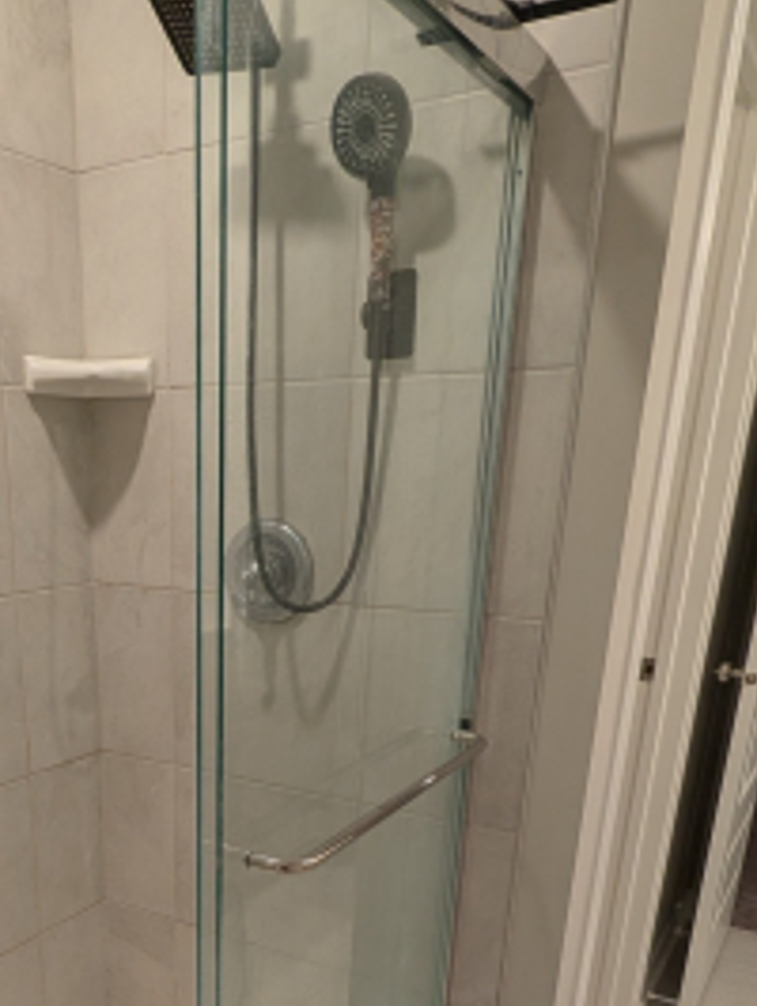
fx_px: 873
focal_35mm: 30
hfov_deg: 45.4
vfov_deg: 55.1
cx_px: 201
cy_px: 824
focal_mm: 2.02
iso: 83
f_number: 1.7
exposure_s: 1/60
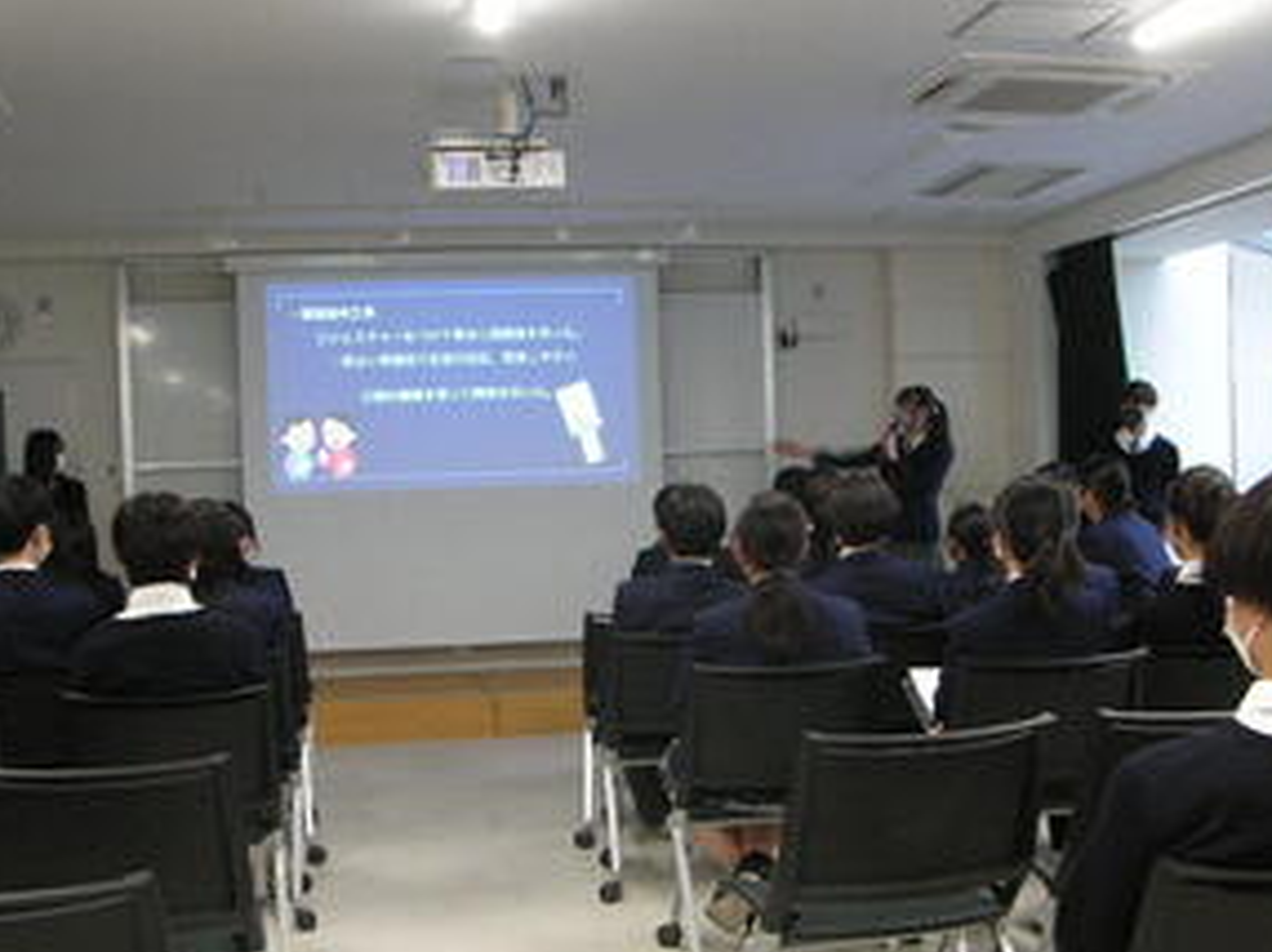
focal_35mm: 49
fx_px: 1799
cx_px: 658
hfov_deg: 38.9
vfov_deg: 29.5
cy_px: 587
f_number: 2.8
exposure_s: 1/10.1
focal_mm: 5.8
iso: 50
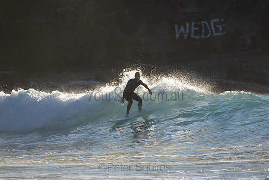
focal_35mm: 750
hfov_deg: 2.7
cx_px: 134
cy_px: 90
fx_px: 5605
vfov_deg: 1.8
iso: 100
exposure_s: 1/500
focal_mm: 500
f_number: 5.6
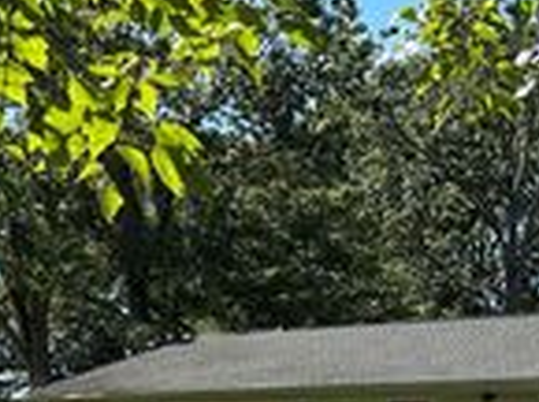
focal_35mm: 83
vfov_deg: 15.9
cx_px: 602
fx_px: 1289
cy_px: 646
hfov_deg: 22.2
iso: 80
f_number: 1.78
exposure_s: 1/1639
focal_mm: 6.86
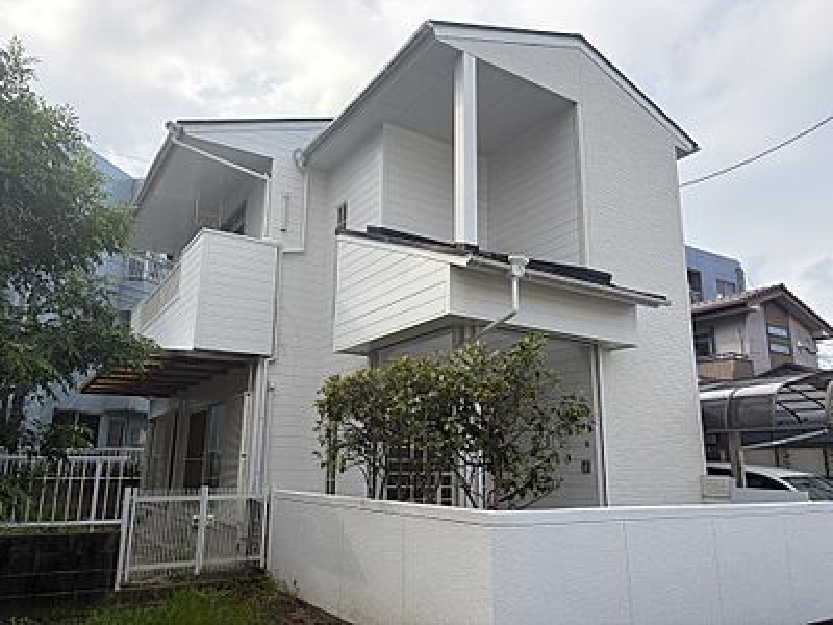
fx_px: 626
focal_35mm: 26
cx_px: 416
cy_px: 312
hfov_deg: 67.3
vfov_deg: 53.1
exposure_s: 1/2538
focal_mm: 5.96
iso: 64
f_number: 1.6
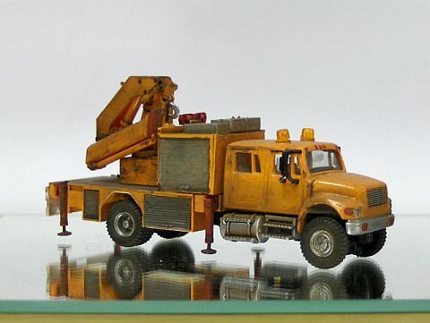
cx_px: 215
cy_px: 162
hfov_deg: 36.8
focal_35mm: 52
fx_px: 647
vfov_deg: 28.1
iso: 200
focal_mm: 11.3
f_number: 3.2
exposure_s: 1/32.9
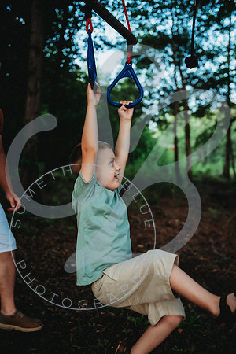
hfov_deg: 35.1
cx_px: 118
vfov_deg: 50.7
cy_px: 177
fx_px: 374
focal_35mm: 38
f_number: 2.8
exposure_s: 1/200
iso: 200
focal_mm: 38
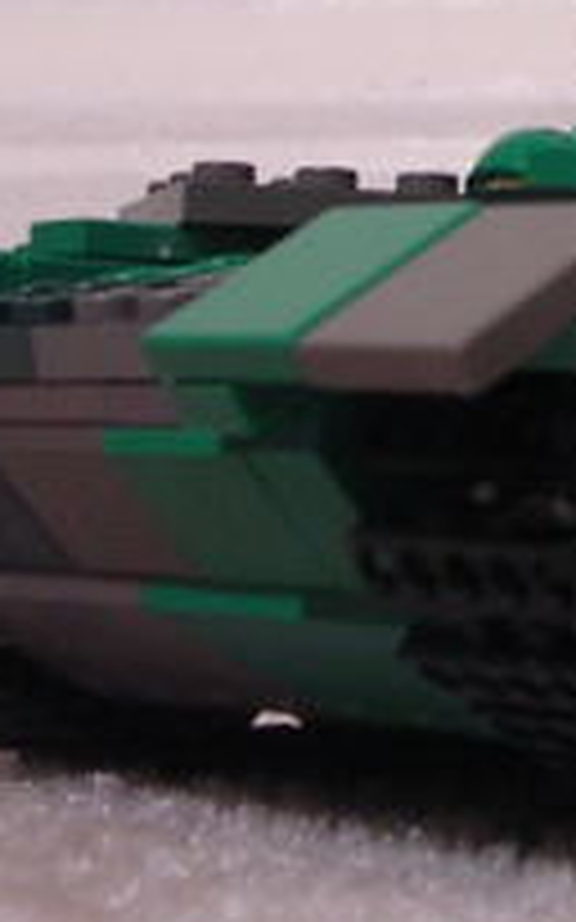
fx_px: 3569
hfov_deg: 8.9
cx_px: 968
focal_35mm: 142
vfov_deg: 14.4
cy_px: -94
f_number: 3
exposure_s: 1/3.5
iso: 182
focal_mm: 6.6
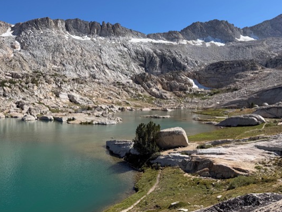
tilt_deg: +0.4
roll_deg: +0.7
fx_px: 236
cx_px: 156
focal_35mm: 29
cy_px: 98
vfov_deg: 48.2
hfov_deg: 61.5
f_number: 1.78
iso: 80
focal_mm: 6.76
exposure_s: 1/4673
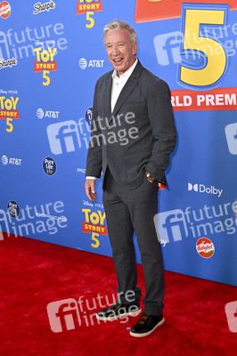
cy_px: 178
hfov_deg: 34.2
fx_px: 386
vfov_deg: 49.6
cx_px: 118
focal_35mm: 39
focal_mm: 39
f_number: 6.3
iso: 1250
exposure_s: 1/250
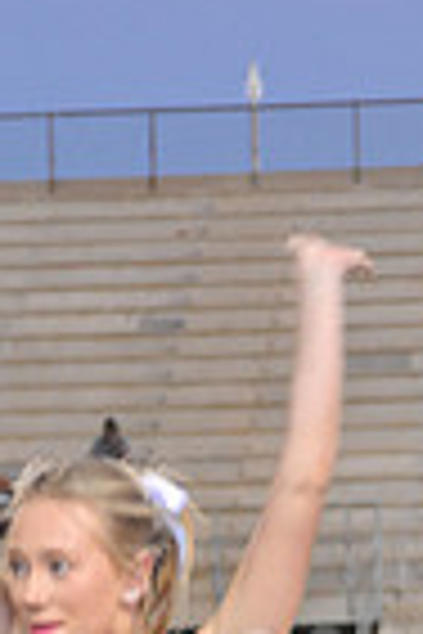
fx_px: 5640
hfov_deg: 4.3
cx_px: 315
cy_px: 1165
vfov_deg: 6.3
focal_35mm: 320
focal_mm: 78
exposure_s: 1/60
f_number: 5.6
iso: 2000
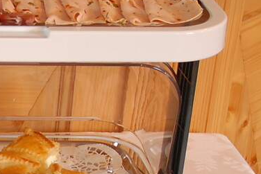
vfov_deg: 7.4
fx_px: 1334
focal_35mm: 184
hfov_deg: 10.6
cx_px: -193
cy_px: 238
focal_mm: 24
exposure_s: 1/8
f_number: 3.8
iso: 200
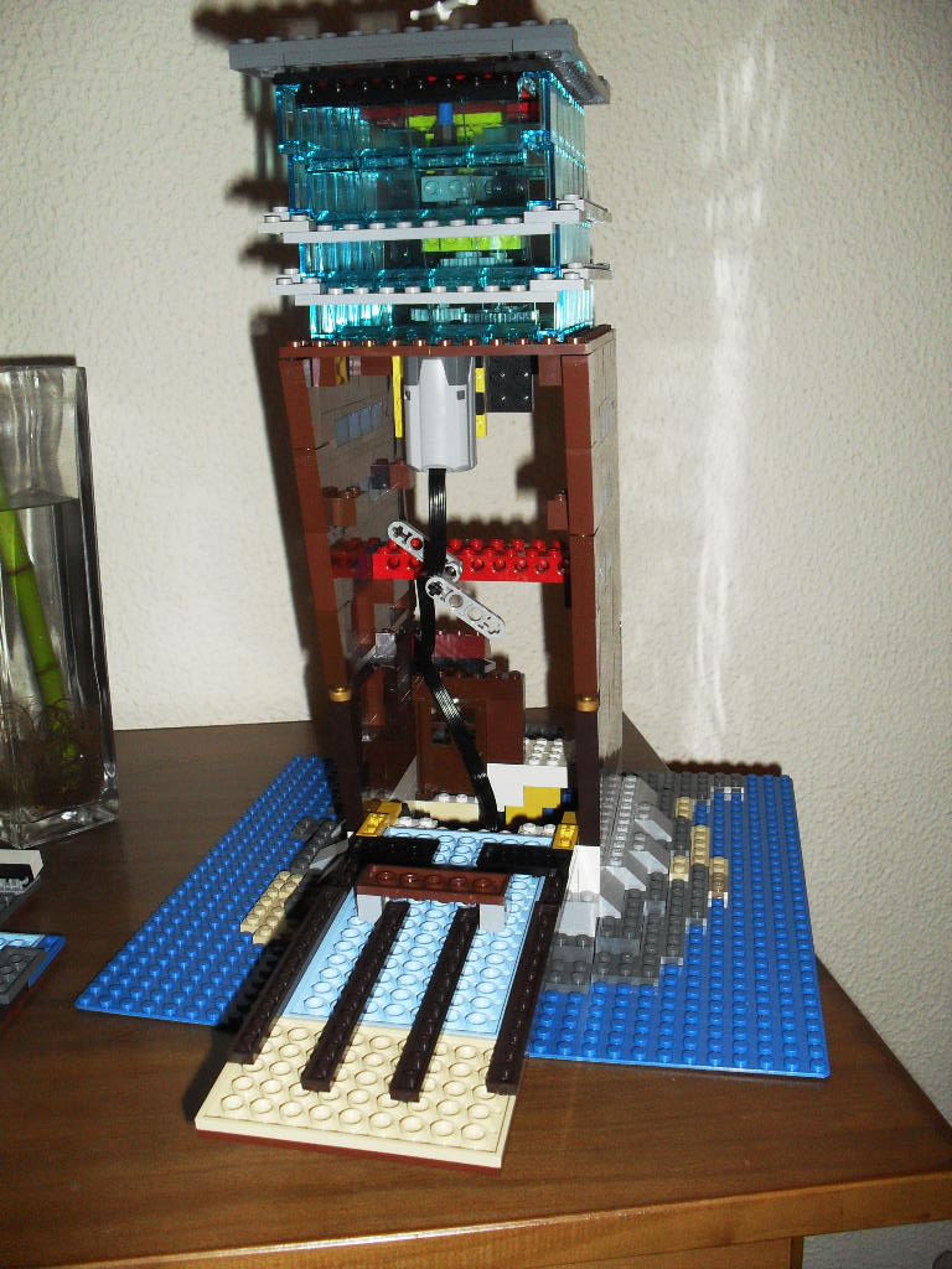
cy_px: 634
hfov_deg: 40.7
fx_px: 1283
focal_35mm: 35
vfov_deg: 52.6
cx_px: 476
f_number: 3.2
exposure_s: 1/45
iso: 200
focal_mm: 6.3
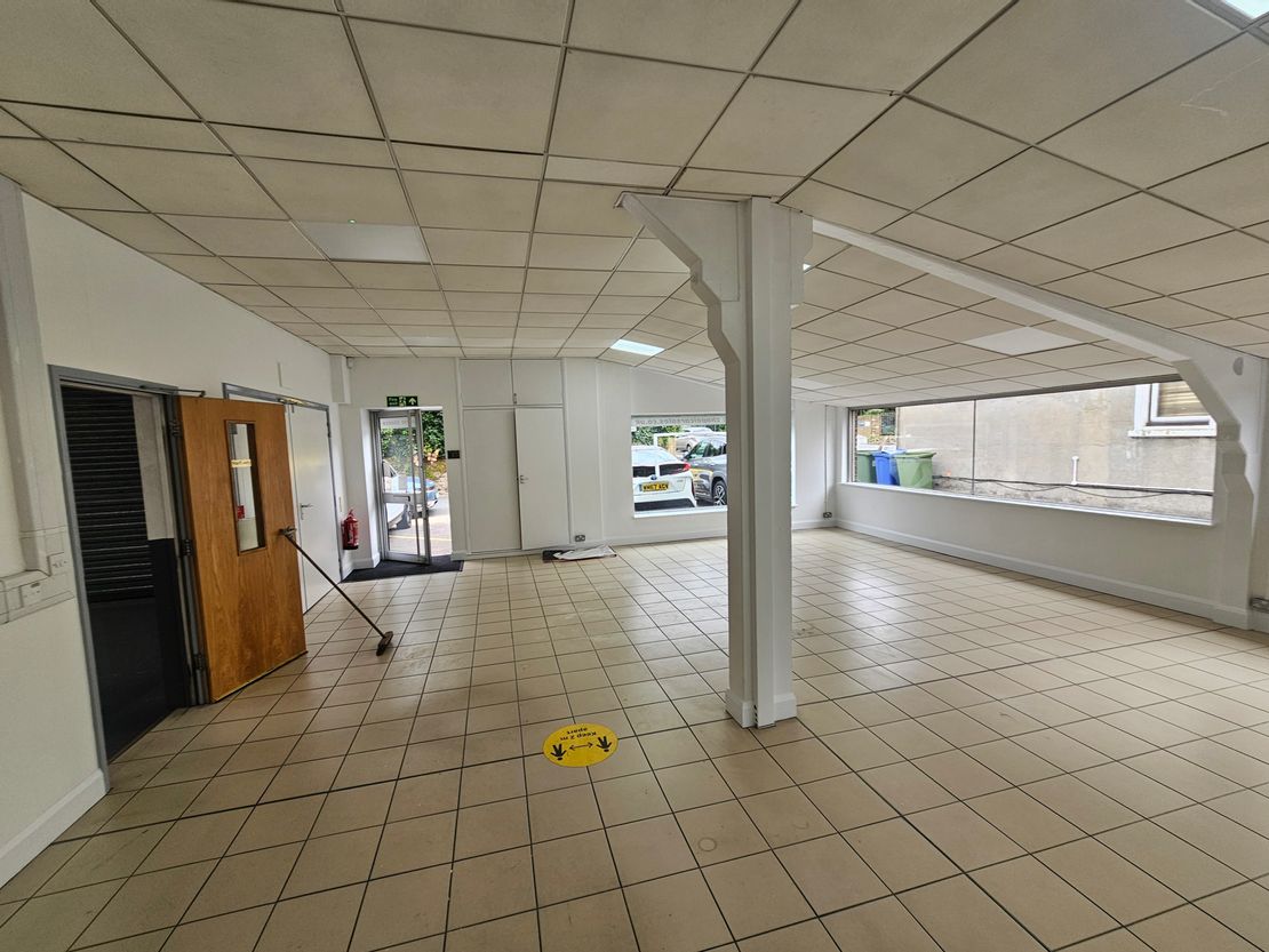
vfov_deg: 89.9
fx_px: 477
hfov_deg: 106.2
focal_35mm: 13
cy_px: 476
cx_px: 634
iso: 50
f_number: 2.2
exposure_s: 1/100
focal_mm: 2.2
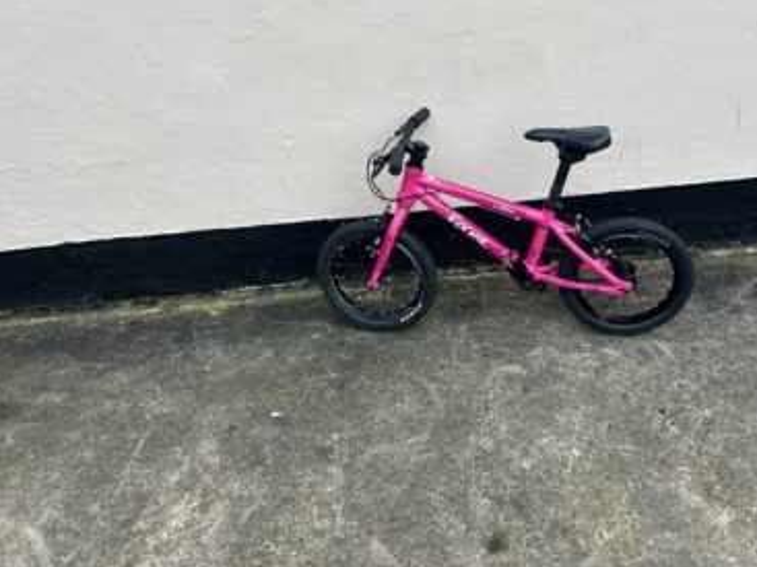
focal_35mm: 34
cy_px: 233
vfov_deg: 41.6
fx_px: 743
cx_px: 427
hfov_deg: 53.8
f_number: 1.5
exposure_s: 1/738
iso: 50
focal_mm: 5.7
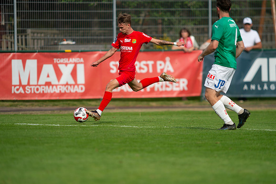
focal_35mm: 425
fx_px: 3256
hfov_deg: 4.9
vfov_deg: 3.2
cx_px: 138
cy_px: 92
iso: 160
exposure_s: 1/1250
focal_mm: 420
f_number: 4
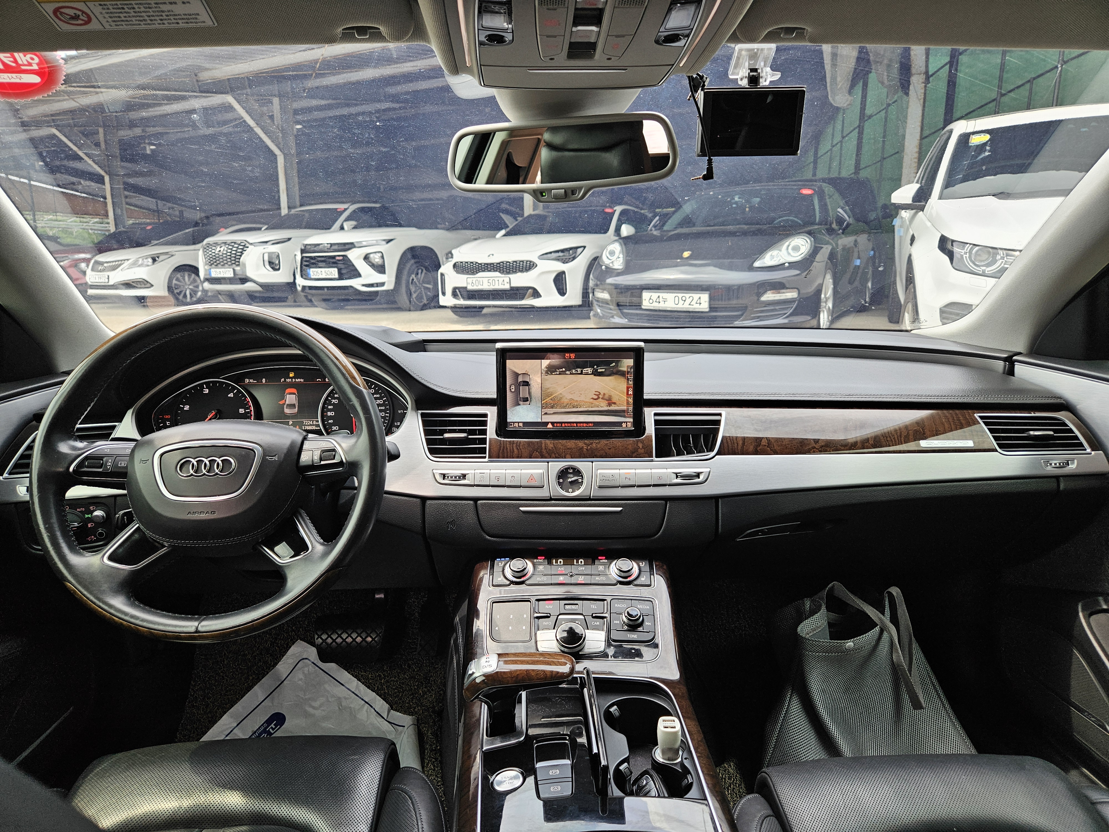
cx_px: 554
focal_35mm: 23
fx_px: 737
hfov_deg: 73.9
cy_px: 416
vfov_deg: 58.9
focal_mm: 5.4
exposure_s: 1/120
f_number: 1.8
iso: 40
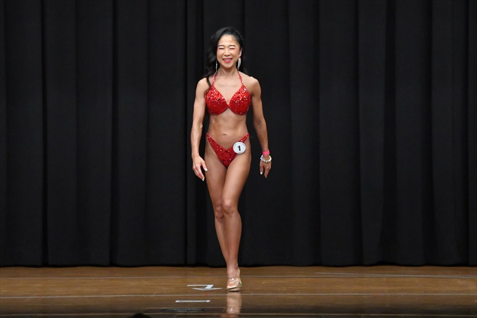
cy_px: 159
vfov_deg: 5.7
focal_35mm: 240
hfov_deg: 8.6
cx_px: 238
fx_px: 3178
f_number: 5.6
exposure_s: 1/400
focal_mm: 160
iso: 8000
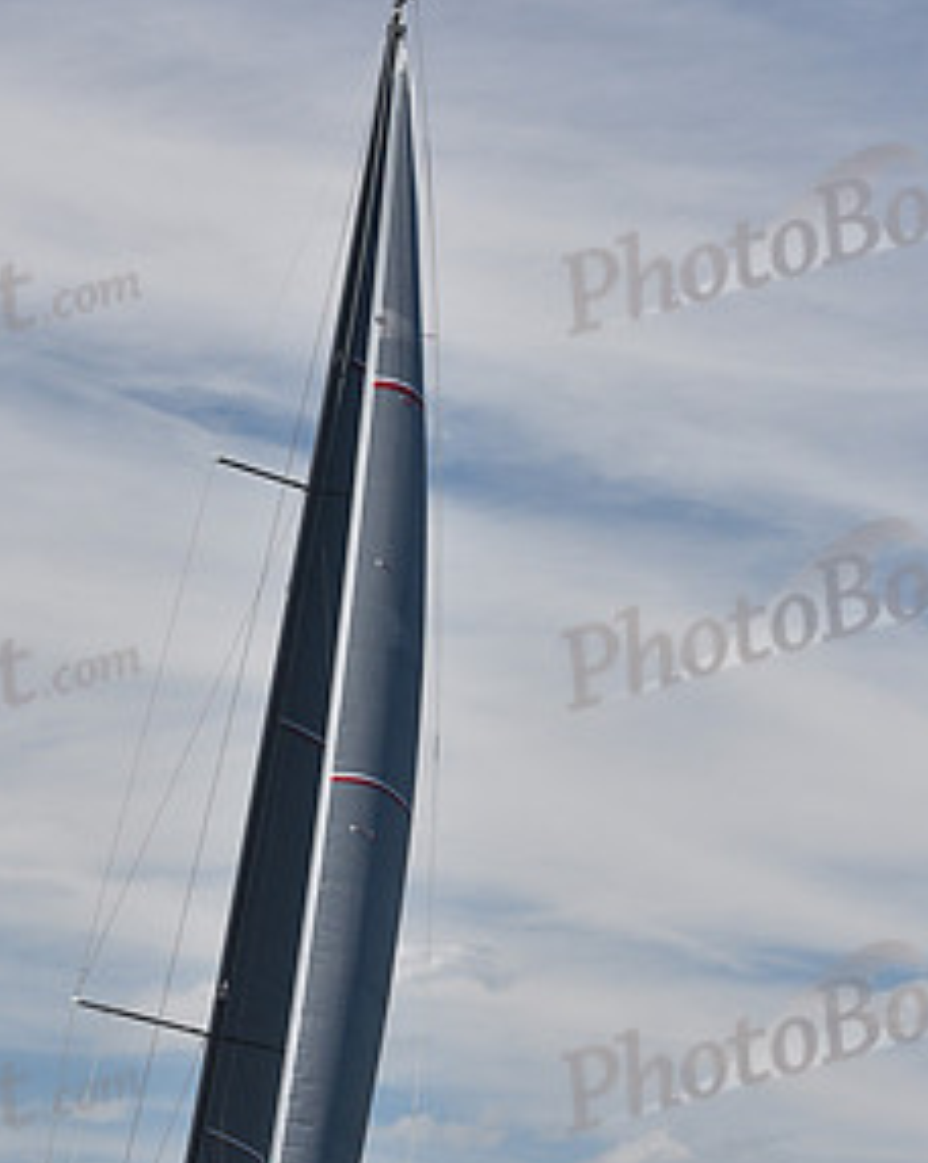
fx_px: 5642
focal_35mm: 164
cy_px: 874
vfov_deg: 11.7
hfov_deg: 9.4
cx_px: 352
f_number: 6.3
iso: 320
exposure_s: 1/800
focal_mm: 86
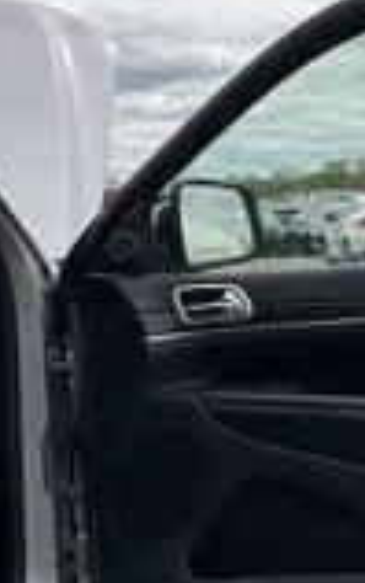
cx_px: 133
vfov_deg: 26.4
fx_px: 1239
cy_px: 325
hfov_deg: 16.7
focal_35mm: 78
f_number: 1.8
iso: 25
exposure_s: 1/2058
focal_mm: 3
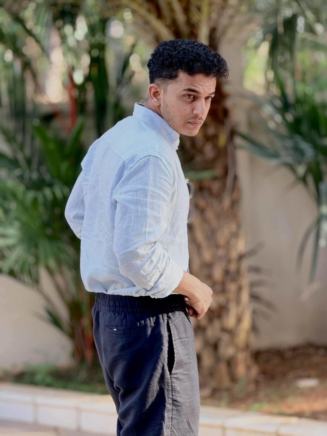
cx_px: 164
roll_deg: +2.2
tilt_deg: -3.3
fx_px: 1260
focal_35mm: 100
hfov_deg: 14.8
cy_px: 218
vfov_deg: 19.6
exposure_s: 1/121
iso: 64
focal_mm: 16.89
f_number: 2.8
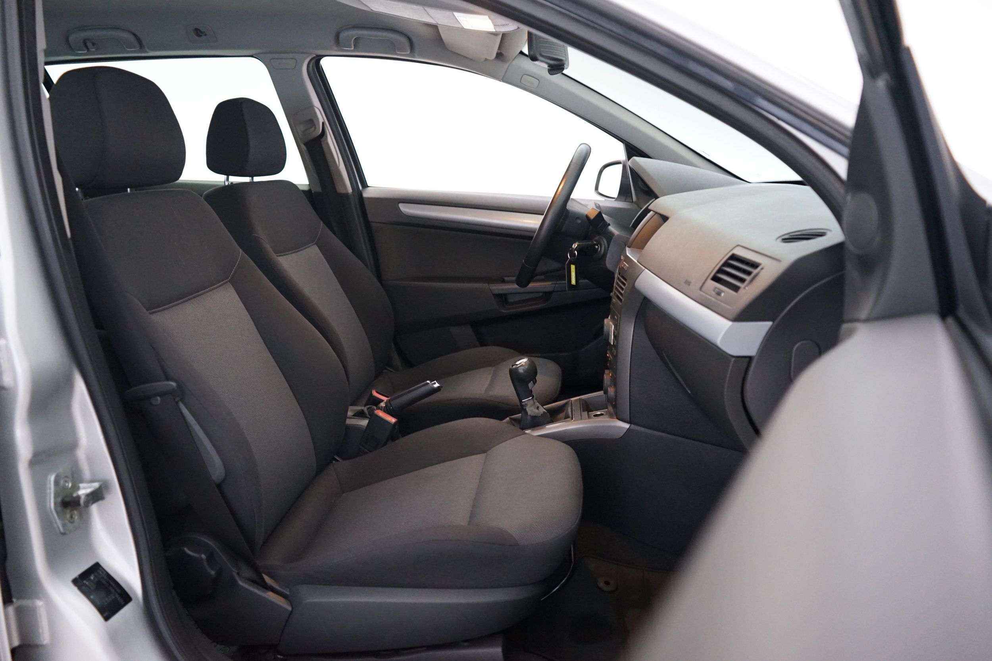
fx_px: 799
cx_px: 496
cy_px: 330
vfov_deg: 45.0
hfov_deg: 63.7
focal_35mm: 29
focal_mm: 29
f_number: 4
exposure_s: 1/13
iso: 4000
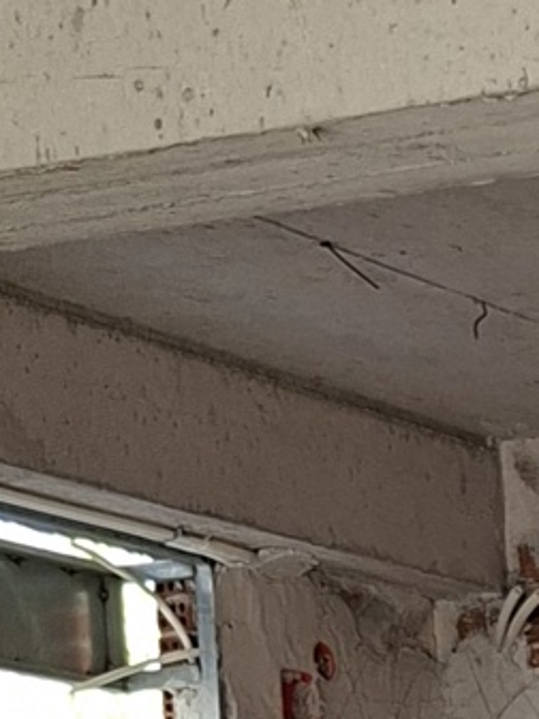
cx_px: 1273
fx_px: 3633
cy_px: 1483
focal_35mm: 175
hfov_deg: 7.9
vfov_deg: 10.3
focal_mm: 5.54
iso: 64
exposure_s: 1/120
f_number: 1.8
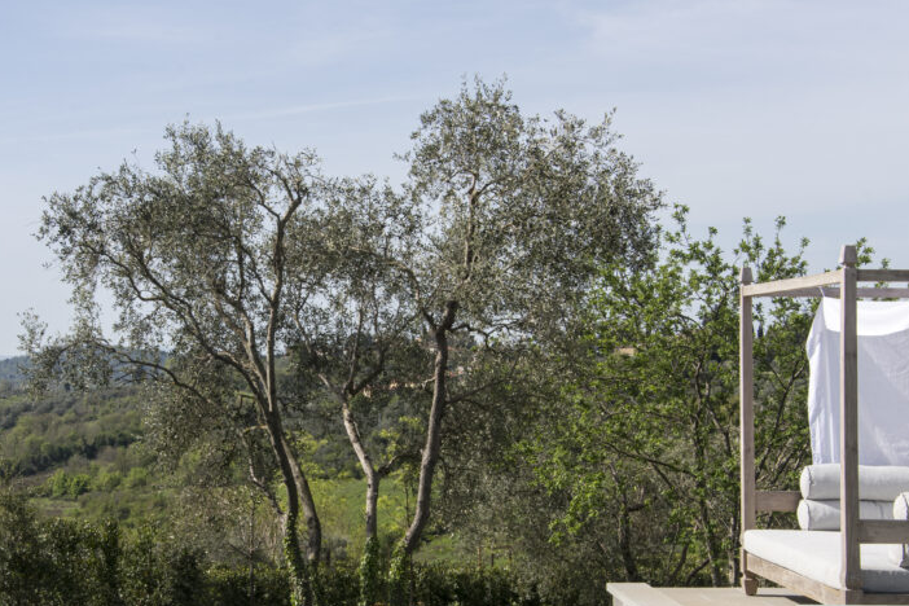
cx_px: 328
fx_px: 1767
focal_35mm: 70
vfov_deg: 19.4
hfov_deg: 28.7
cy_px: 423
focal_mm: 32
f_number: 16
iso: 125
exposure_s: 1/100
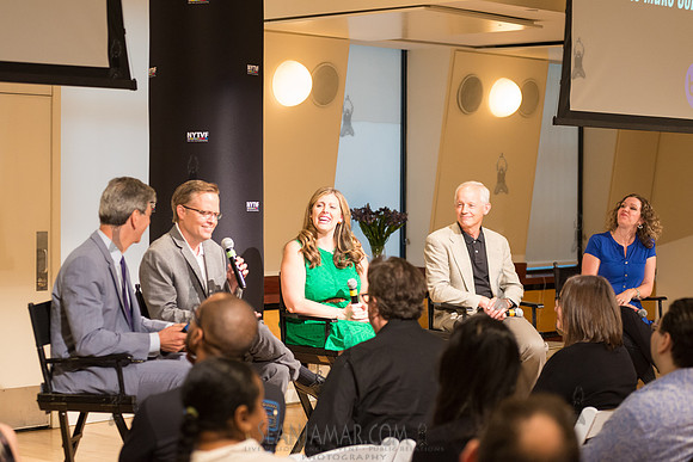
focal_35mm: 80
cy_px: 231
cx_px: 346
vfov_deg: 17.1
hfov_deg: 25.4
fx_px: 1540
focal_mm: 80
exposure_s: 1/100
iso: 2500
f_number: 4
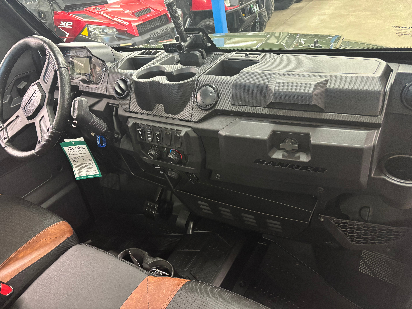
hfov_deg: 67.3
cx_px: 206
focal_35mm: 26
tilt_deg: -33.8
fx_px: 309
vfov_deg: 53.1
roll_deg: +11.0
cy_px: 154
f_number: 1.6
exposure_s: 1/30
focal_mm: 5.96
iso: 500
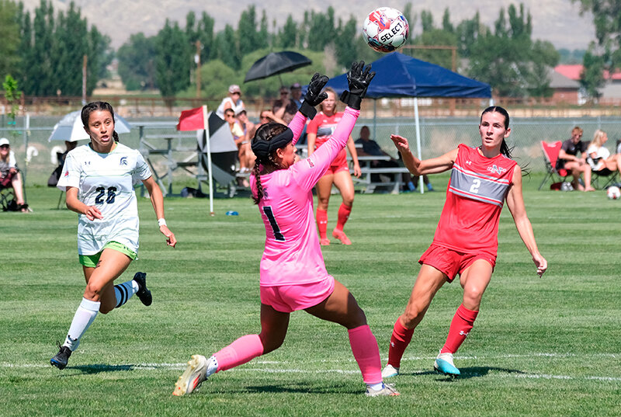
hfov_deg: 12.3
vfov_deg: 8.3
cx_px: 310
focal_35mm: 167
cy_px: 208
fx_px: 2887
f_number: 4.6
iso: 500
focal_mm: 111.3
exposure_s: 1/2500
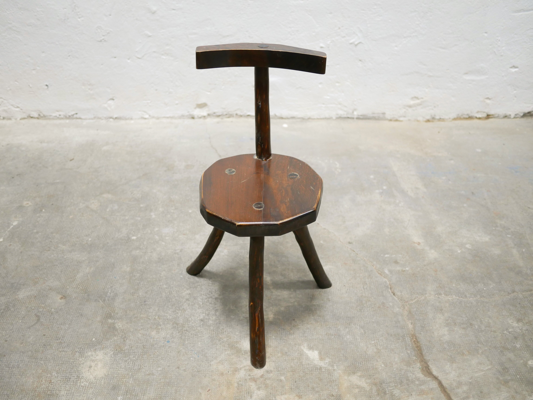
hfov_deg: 46.8
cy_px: 200
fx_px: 616
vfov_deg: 36.0
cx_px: 266
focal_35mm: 40
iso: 640
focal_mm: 20
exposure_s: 1/60
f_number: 1.7
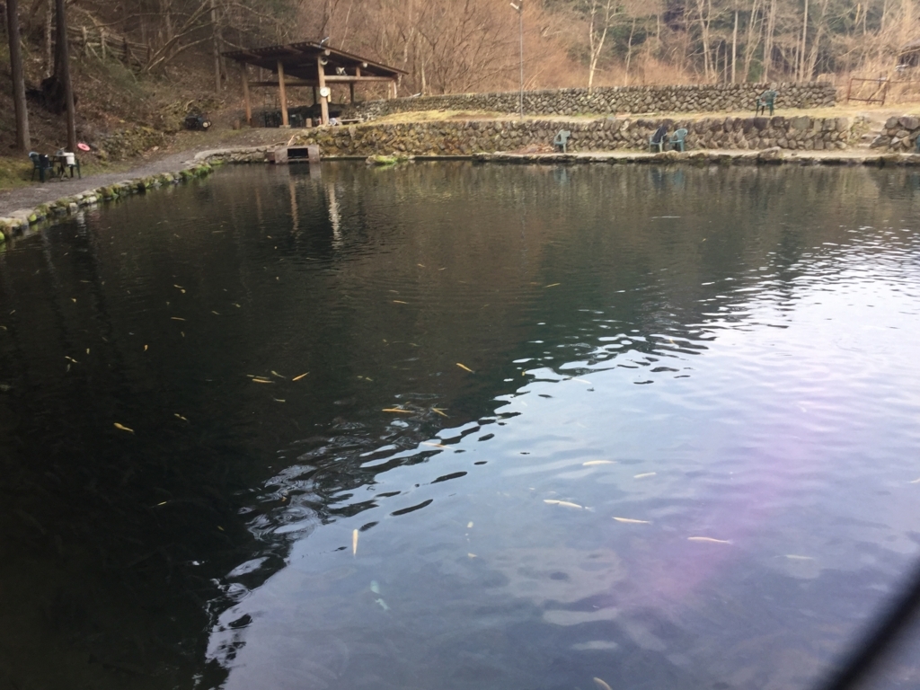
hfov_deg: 58.4
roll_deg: +2.1
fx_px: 824
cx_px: 460
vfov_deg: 45.4
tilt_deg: -18.2
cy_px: 345
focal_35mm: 31
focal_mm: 3.3
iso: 32
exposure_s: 1/60
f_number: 2.4
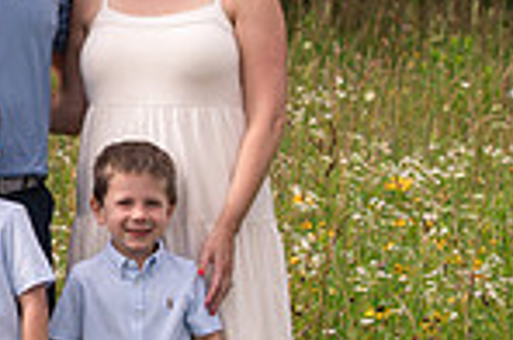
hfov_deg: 6.2
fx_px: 4749
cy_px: 154
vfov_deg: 4.1
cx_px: 31
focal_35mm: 334
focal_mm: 85
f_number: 4.5
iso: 200
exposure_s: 1/1600
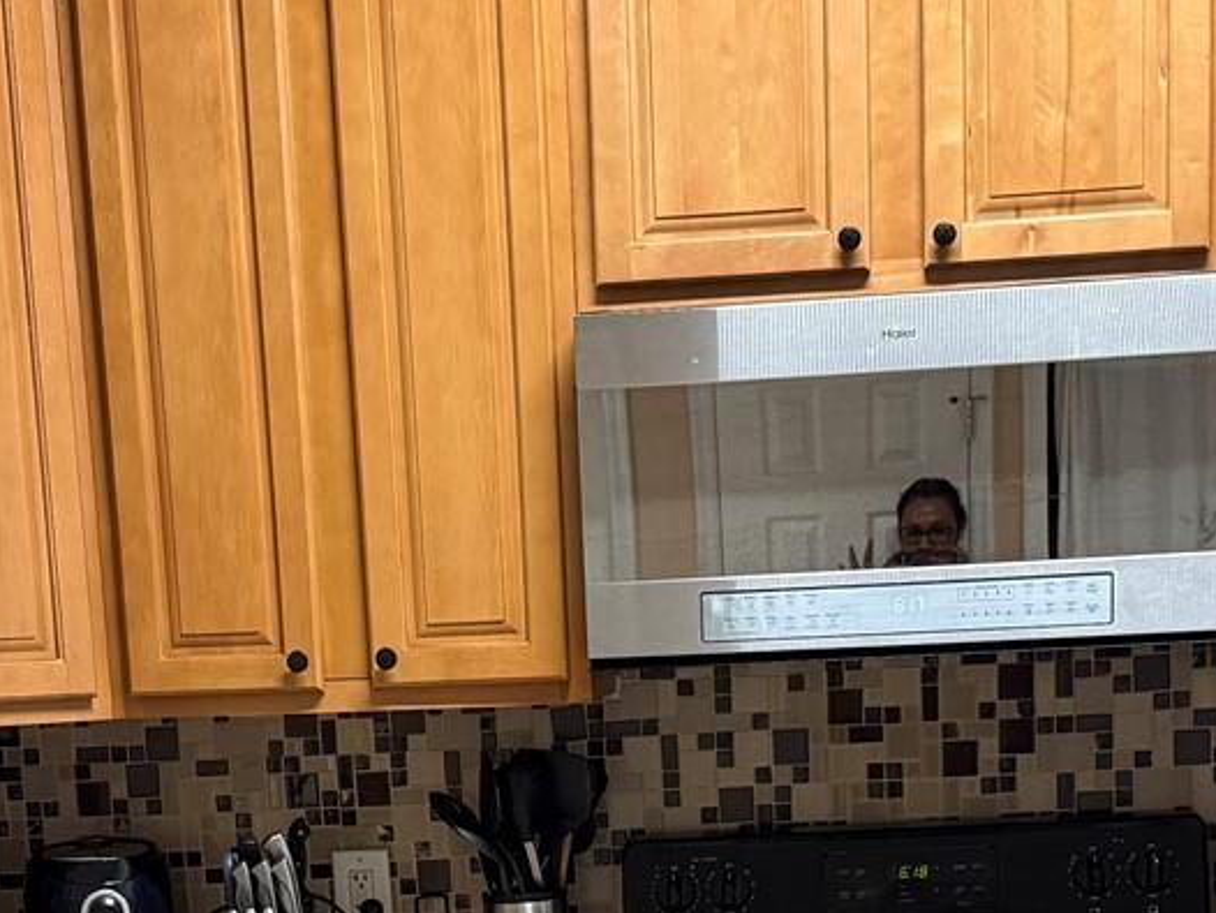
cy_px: 1029
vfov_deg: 19.3
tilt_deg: -9.3
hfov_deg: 26.7
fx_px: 2566
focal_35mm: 73
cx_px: 569
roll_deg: +2.7
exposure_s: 1/60
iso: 320
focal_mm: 6.76
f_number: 1.78
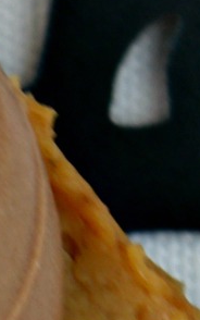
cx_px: -1005
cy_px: 1151
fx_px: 8284
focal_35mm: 951
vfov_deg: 2.2
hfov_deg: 1.4
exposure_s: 1/20
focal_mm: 55
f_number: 6.3
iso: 100
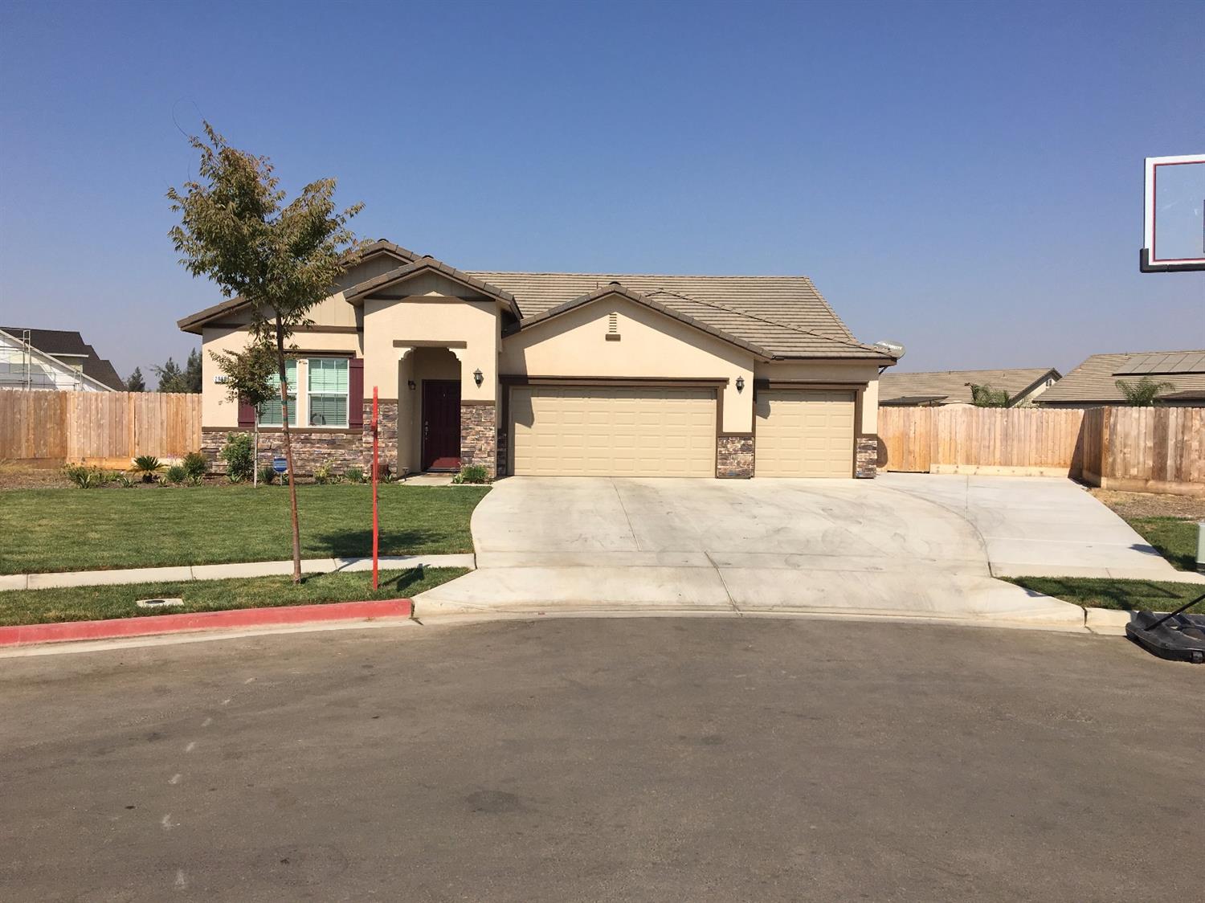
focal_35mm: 29
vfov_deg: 48.2
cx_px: 602
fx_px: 1009
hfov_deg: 61.7
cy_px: 452
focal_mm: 4.15
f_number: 2.2
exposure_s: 1/3205
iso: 25
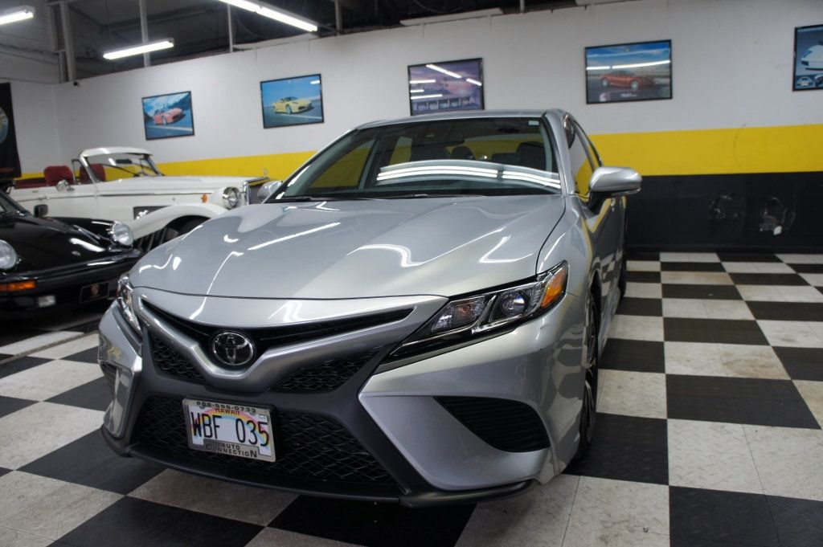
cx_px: 412
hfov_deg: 67.4
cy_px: 274
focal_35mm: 27
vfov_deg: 47.9
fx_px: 617
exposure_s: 1/30
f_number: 4
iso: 200
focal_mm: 18
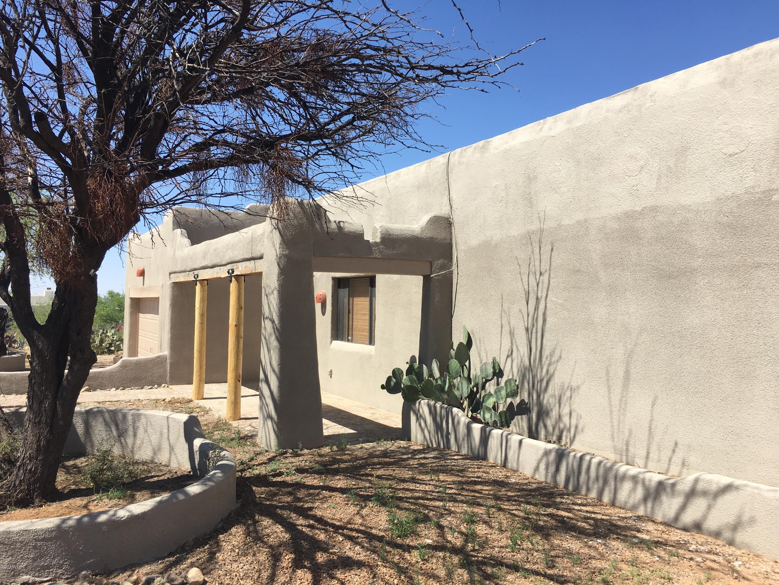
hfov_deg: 61.7
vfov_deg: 48.2
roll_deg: -1.4
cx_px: 390
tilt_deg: +3.1
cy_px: 292
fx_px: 653
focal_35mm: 29
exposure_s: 1/1570
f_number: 2.2
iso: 25
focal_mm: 4.15
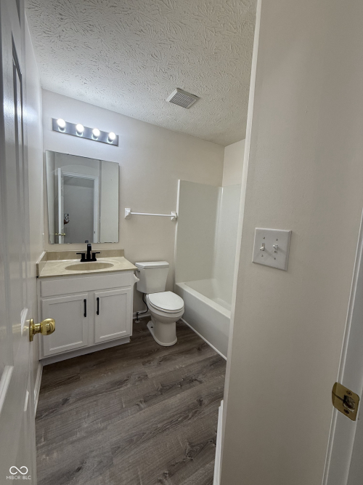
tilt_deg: -6.1
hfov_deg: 85.7
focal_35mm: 14
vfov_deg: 102.1
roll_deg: -3.4
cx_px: 182
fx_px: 196
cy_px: 242
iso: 125
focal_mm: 2.22
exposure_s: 1/120
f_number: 2.2
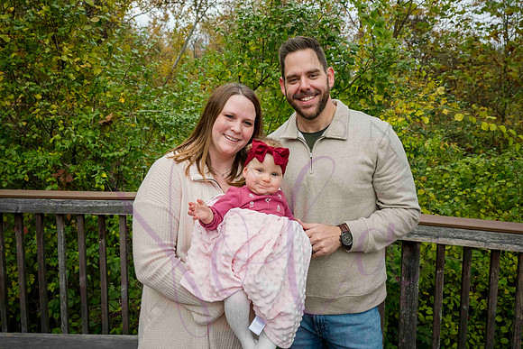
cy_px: 140
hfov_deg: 64.0
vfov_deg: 45.0
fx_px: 418
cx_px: 258
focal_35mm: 29
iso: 400
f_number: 5.6
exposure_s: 1/640
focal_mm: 24
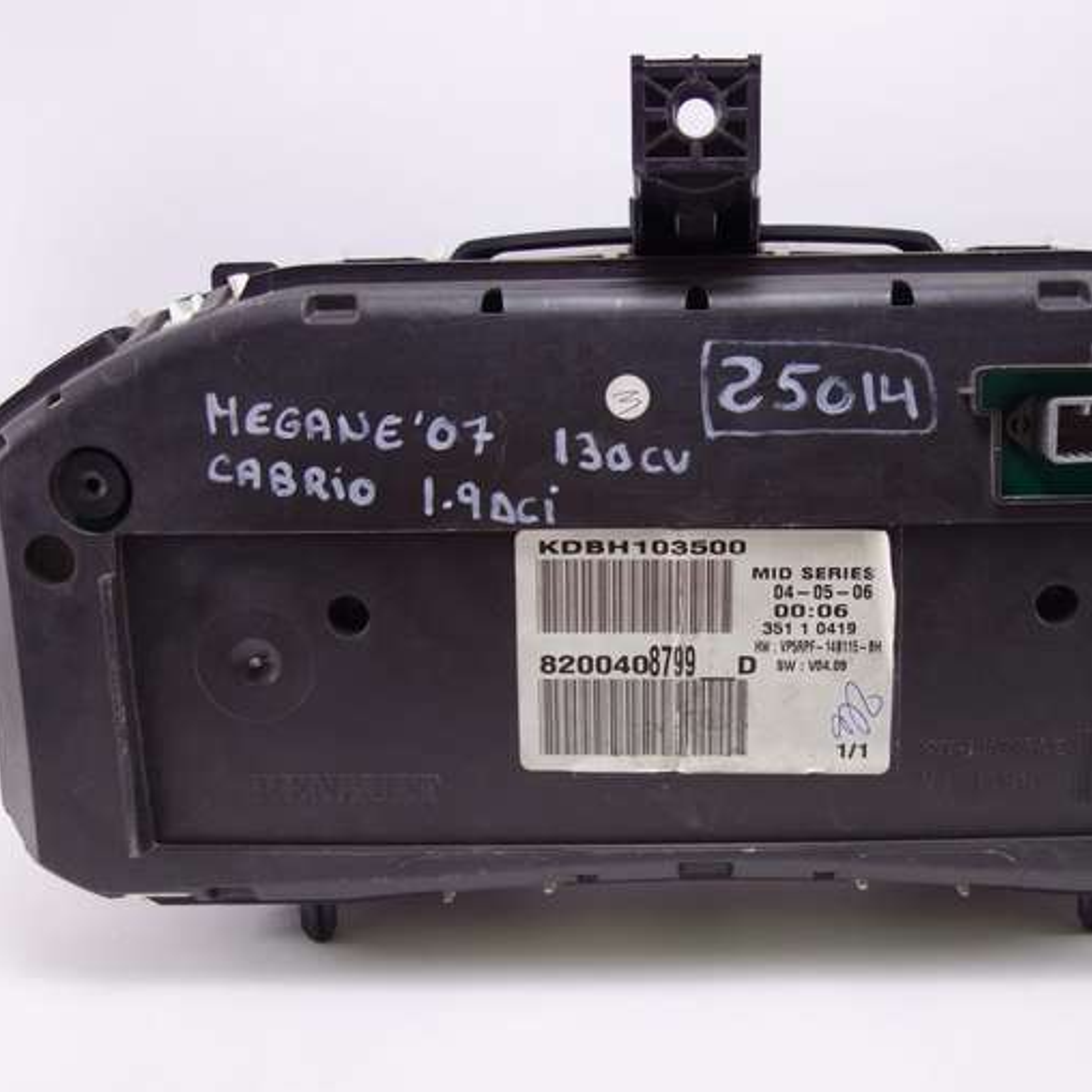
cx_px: 679
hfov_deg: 45.7
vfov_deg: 46.0
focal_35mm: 36
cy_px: 548
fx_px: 1285
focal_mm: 10.4
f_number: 2
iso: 125
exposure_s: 1/100
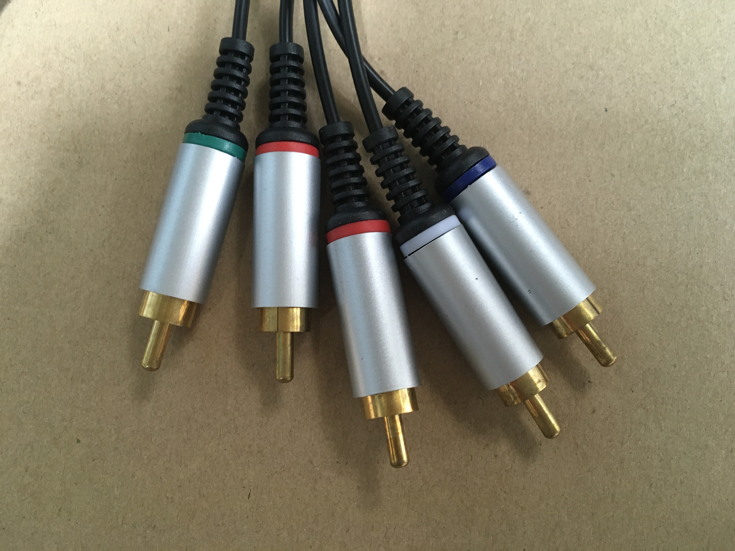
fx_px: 616
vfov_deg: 48.2
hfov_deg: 61.7
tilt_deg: -83.1
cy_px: 276
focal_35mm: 29
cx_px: 368
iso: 160
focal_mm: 4.15
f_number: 2.2
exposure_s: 1/33
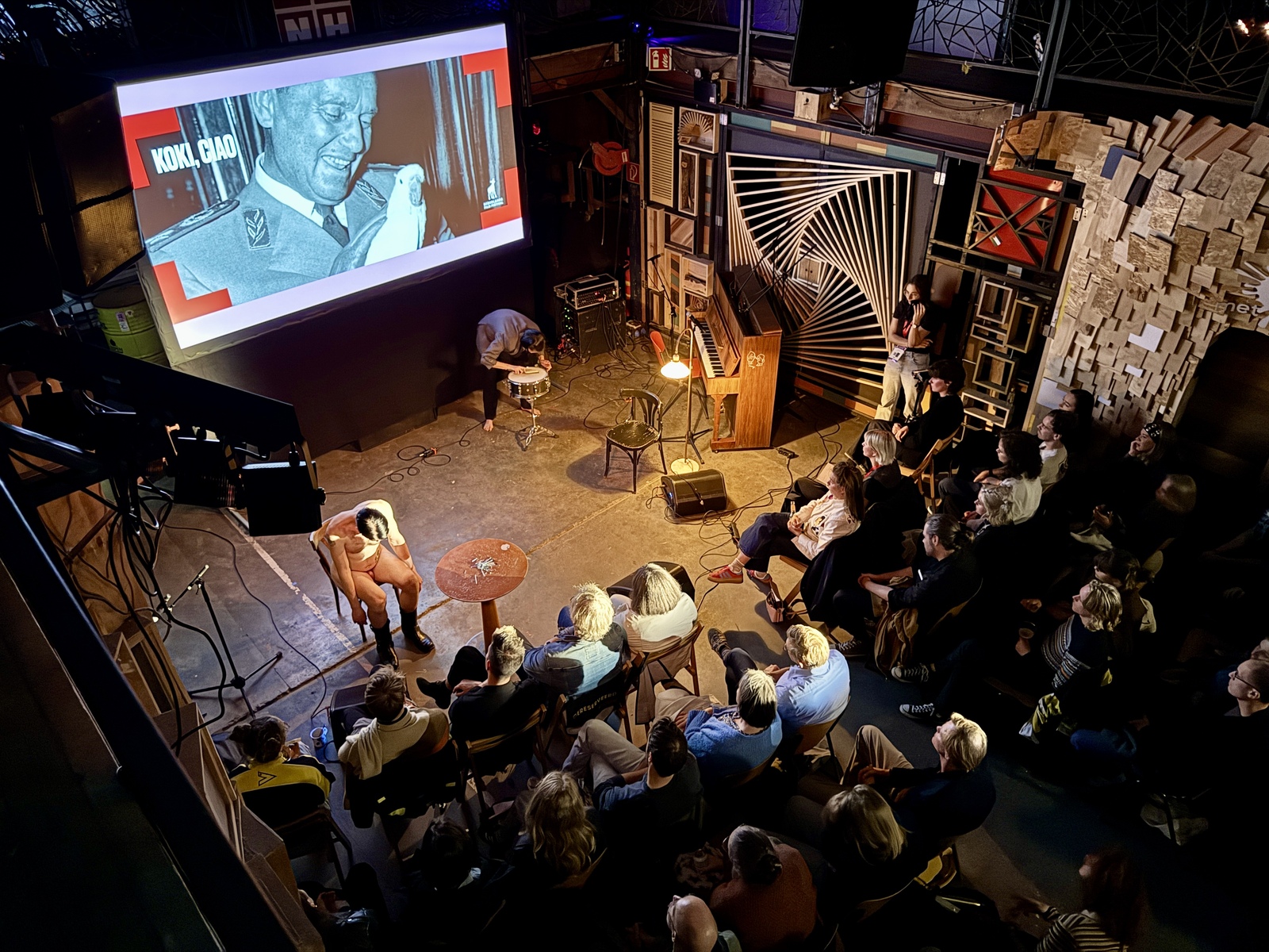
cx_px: 634
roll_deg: +1.3
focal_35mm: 24
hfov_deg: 71.6
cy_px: 476
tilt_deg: -36.3
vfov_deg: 56.8
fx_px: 880
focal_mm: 6.76
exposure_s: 1/17
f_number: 1.78
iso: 1600
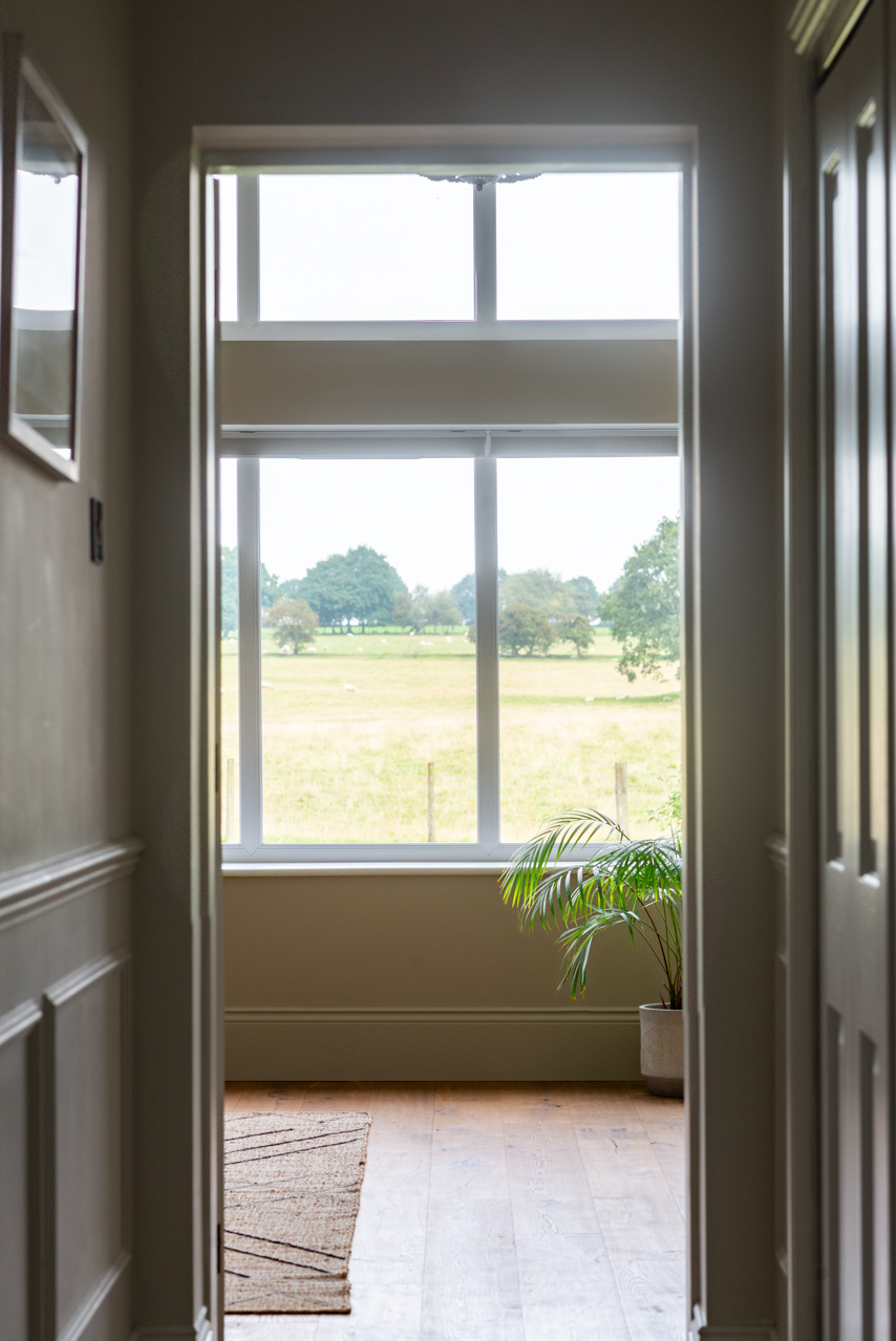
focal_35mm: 85
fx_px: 3170
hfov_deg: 16.1
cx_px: 448
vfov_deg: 23.9
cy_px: 670
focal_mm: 85
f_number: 8
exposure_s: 1/400
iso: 320
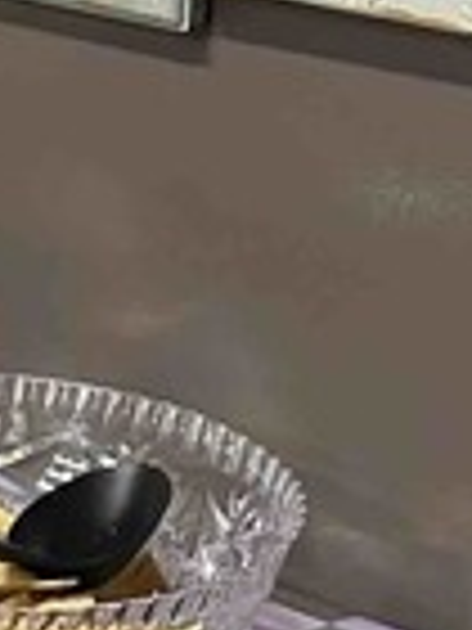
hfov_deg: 7.4
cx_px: -607
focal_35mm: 190
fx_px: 3454
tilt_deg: -24.6
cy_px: 590
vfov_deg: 10.3
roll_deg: +0.1
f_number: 1.5
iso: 160
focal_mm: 5.7
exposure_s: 1/60
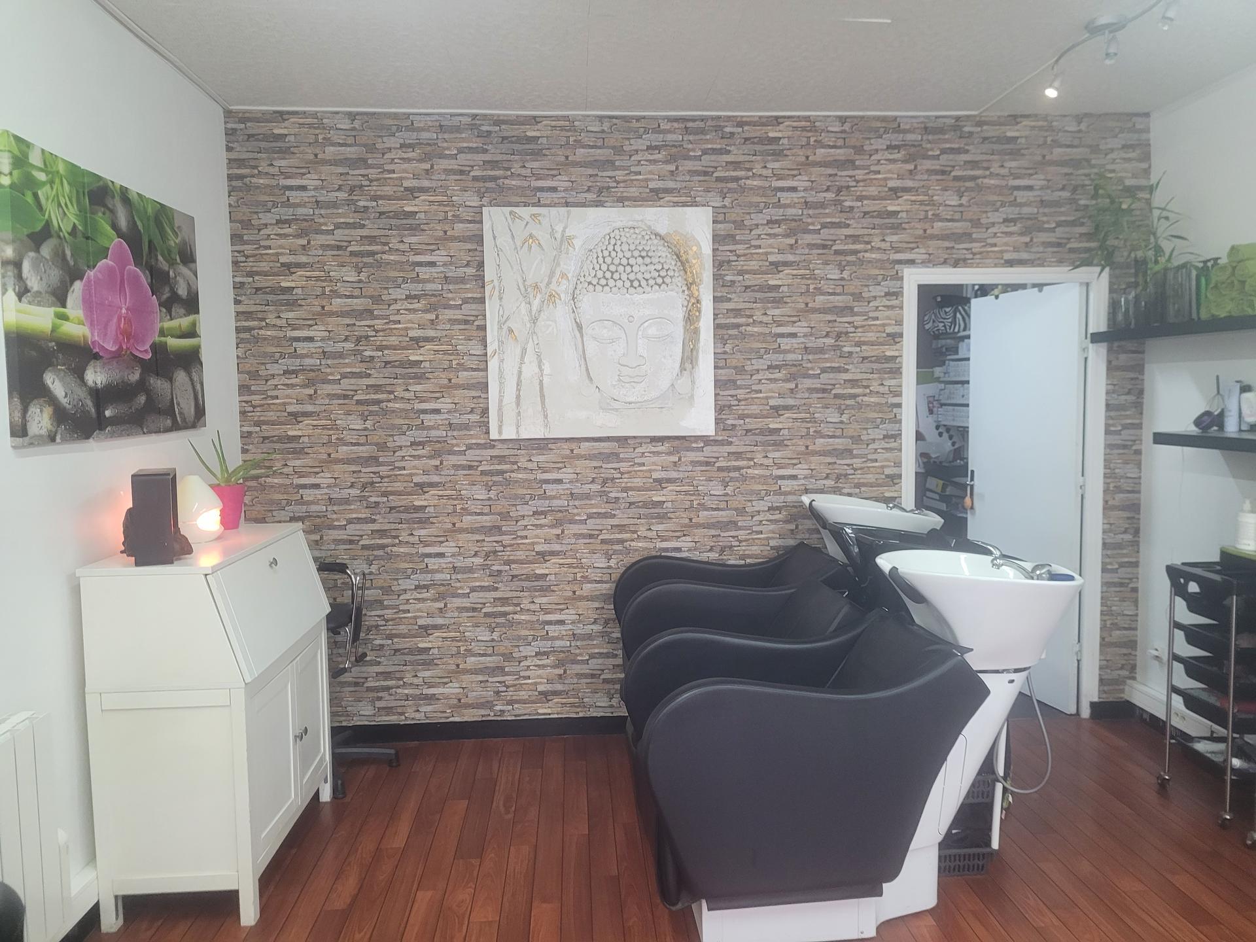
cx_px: 628
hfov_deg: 67.3
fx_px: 943
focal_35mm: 26
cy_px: 471
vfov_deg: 53.1
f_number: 1.8
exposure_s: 1/50
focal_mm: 5.4
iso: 400
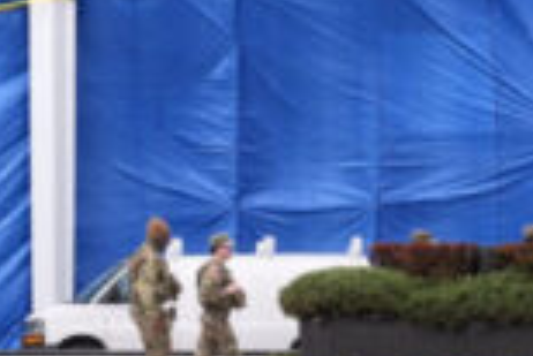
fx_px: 3097
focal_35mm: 209
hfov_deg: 9.8
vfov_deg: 6.5
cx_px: 62
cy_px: -259
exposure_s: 1/1000
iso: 1000
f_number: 5.6
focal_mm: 42
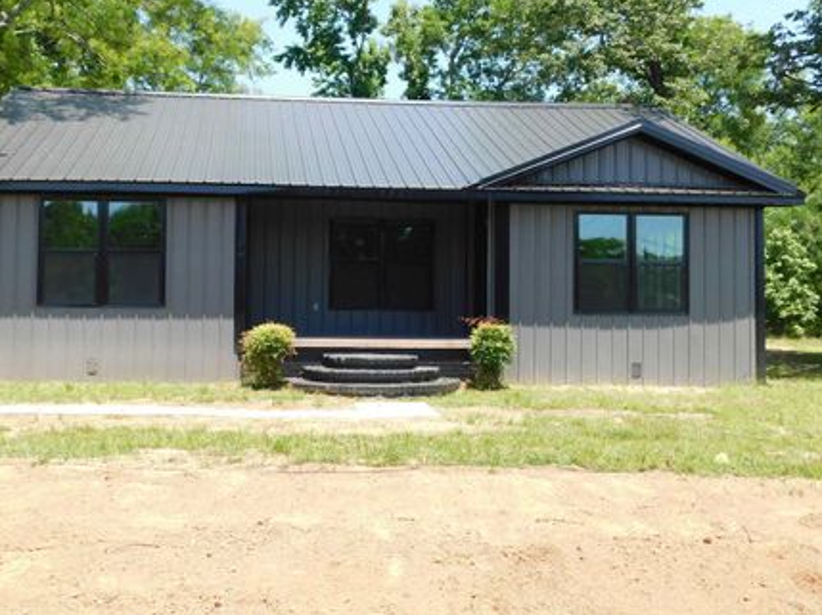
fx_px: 997
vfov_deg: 34.2
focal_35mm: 42
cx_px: 356
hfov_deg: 44.7
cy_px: 260
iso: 125
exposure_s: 1/400
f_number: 3.5
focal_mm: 6.3
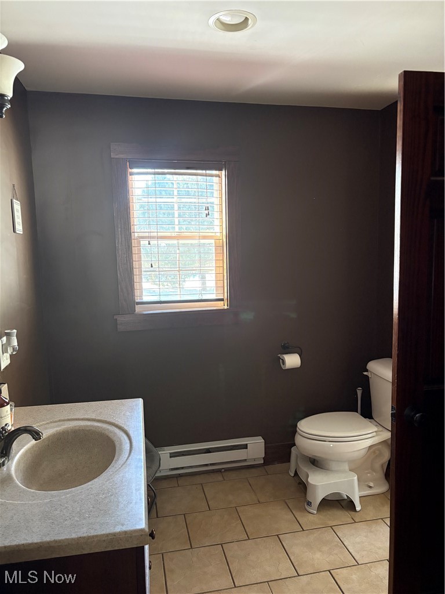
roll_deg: +1.3
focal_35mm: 26
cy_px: 297
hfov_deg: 53.1
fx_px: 446
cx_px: 222
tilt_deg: -6.4
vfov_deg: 67.3
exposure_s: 1/60
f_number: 1.6
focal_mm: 5.96
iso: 320
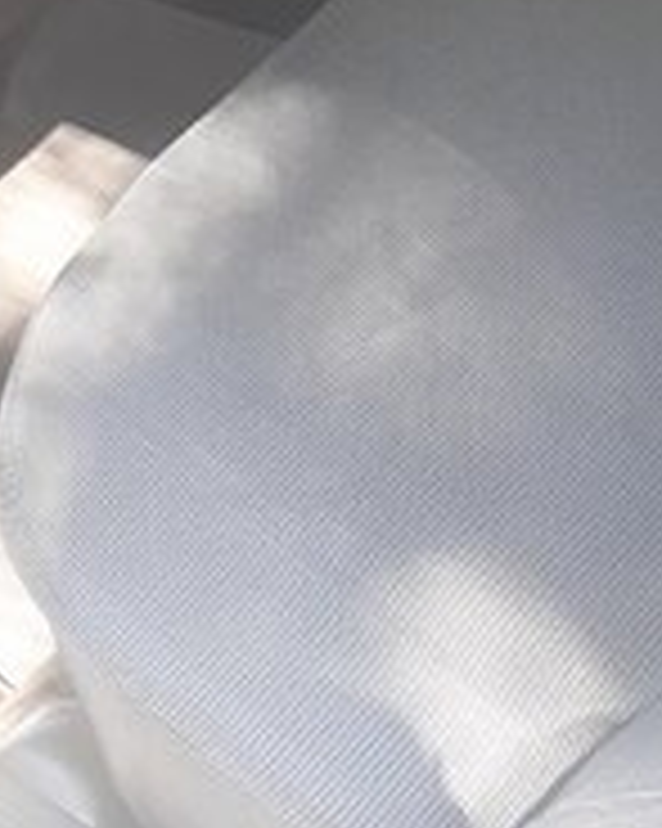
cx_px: 356
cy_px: -140
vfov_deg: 24.5
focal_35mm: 71
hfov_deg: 21.5
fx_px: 1740
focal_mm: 3.6
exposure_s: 1/33
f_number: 1.9
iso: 100
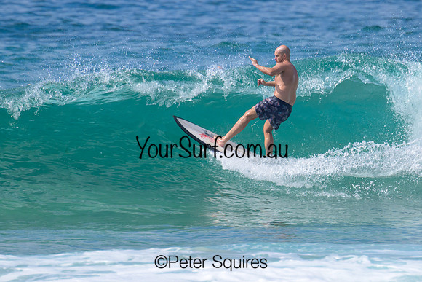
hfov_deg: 1.9
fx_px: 12829
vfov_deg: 1.3
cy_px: 111
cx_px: 278
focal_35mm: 1094
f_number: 11
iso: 560
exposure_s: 1/2000
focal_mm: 800
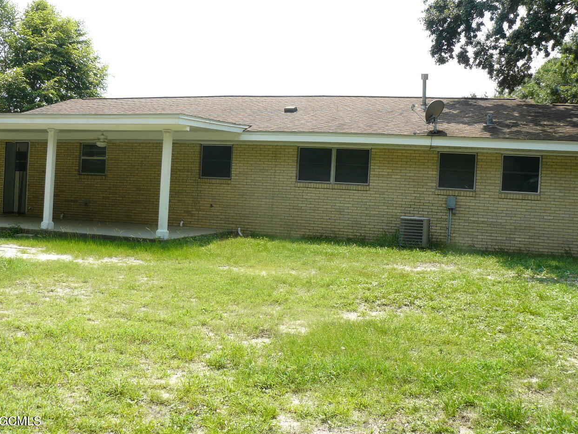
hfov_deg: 50.1
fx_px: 618
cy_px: 214
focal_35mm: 37
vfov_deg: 38.7
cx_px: 283
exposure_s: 1/250
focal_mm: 6
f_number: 4.5
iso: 100
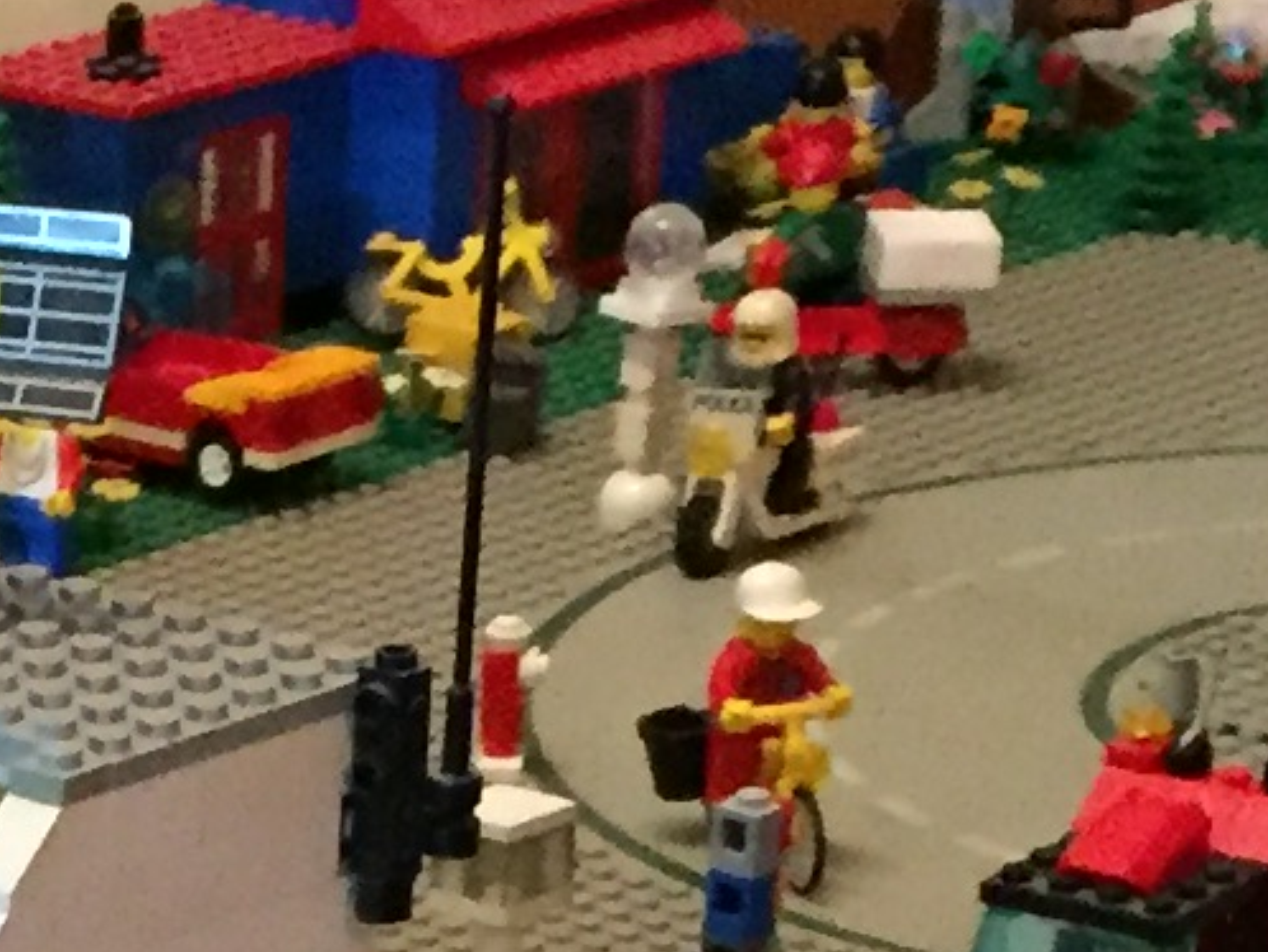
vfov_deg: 7.2
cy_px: 2492
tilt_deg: -30.0
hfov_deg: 10.0
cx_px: -687
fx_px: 6963
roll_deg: +1.3
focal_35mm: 190
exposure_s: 1/17
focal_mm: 4.15
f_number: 2.2
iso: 250
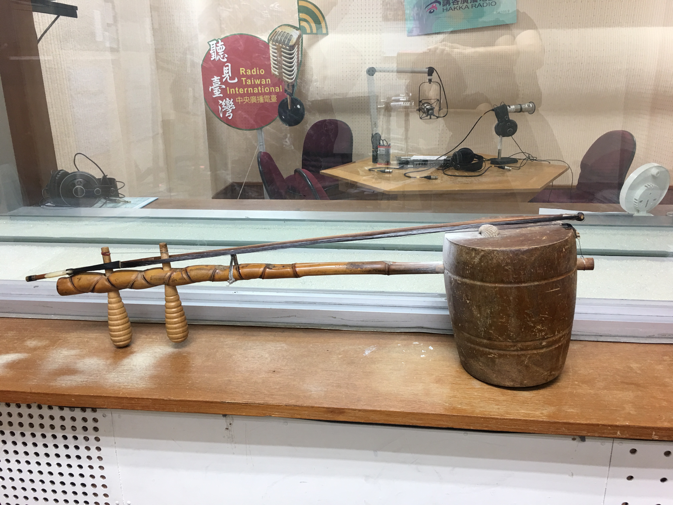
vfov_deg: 48.2
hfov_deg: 61.7
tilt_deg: -17.0
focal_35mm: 29
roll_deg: +0.5
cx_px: 336
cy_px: 252
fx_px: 564
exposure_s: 1/15
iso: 25
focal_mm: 4.15
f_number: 2.2
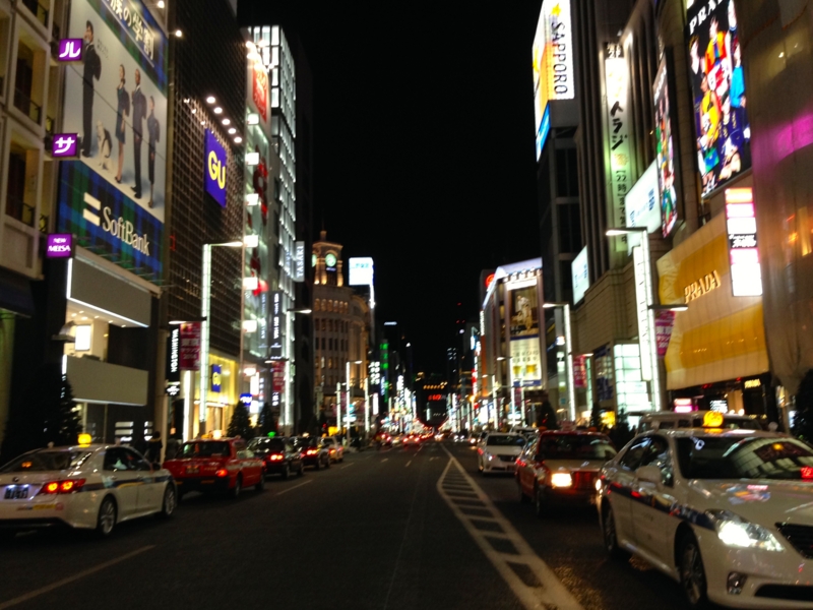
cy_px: 305
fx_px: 775
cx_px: 406
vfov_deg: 42.9
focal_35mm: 33
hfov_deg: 55.4
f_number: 2.4
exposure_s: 1/20
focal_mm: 4.12
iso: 100
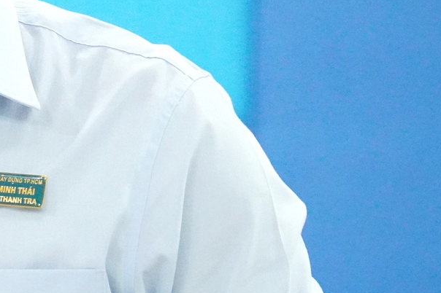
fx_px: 6387
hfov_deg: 3.9
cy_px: 5
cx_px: -42
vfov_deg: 2.6
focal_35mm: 522
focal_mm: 105
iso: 6400
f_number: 4
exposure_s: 1/200
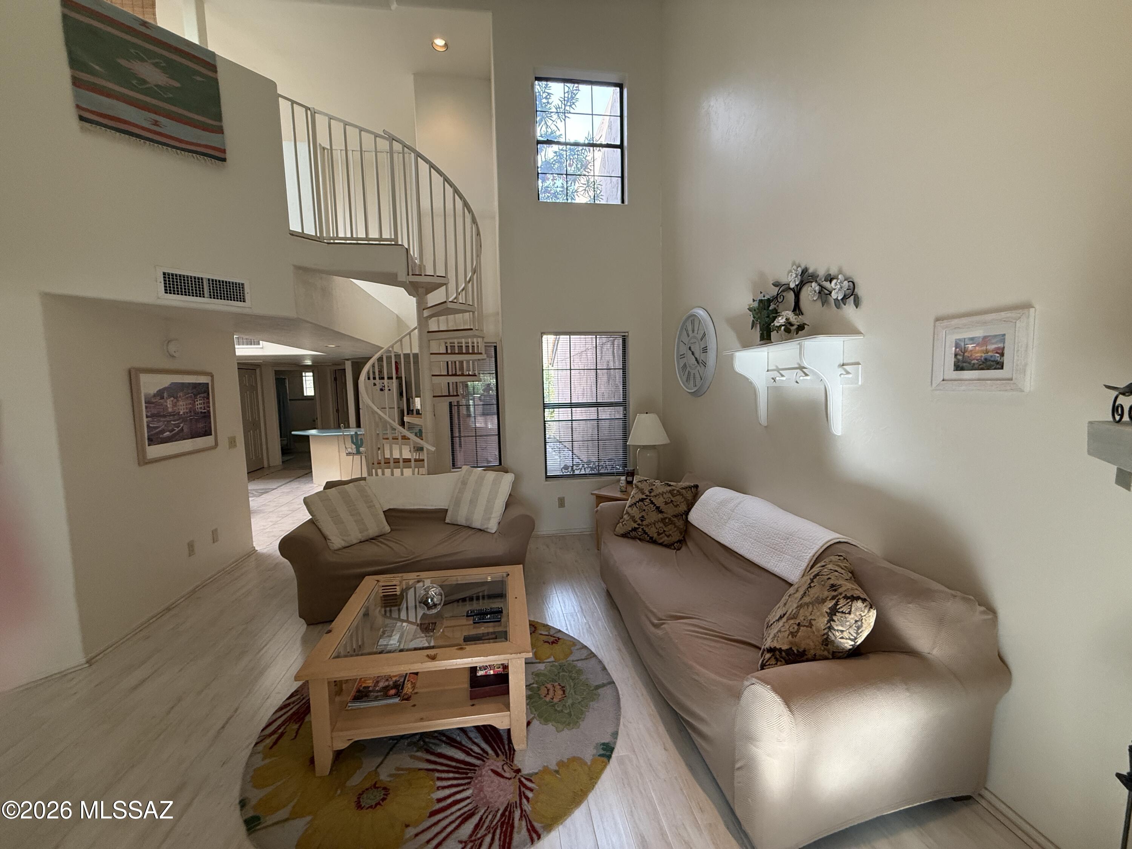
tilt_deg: -5.1
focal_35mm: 14
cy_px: 424
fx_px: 458
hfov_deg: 102.1
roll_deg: +1.4
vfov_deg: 85.7
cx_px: 566
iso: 250
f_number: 2.2
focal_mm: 2.22
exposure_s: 1/120
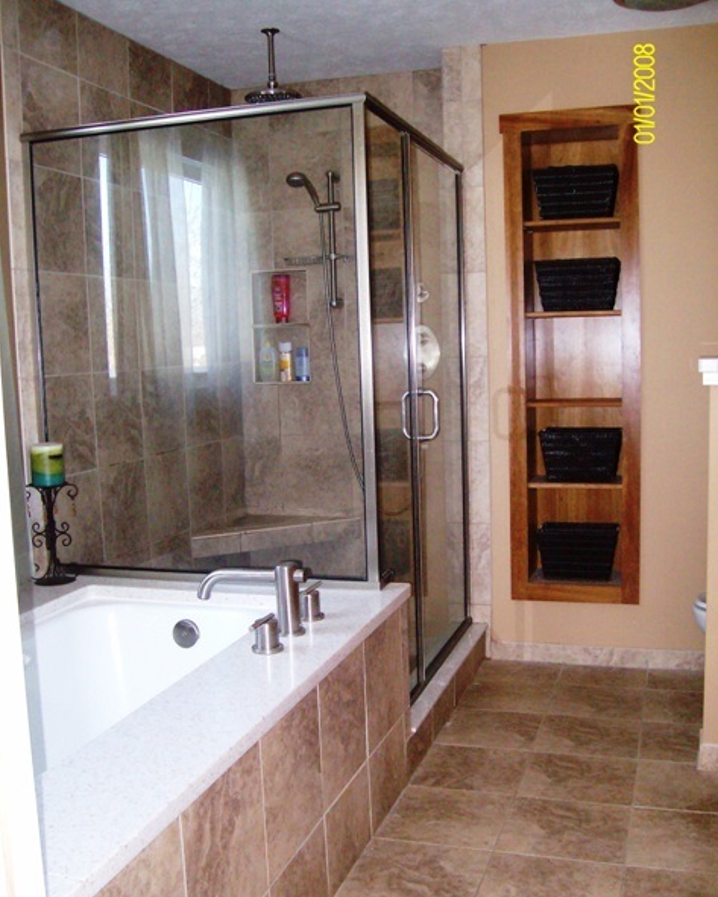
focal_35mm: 37
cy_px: 480
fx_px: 983
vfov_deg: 49.0
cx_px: 363
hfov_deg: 40.1
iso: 260
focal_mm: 5.8
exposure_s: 1/40
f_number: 2.8
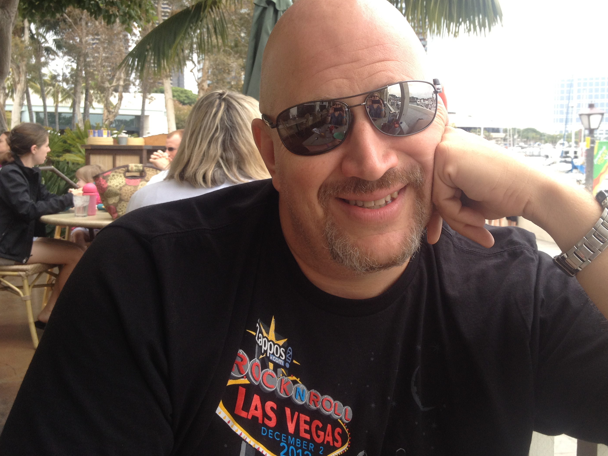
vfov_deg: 35.1
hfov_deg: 45.7
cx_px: 344
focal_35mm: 41
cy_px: 192
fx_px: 720
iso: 64
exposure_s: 1/438
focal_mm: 4.28
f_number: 2.4
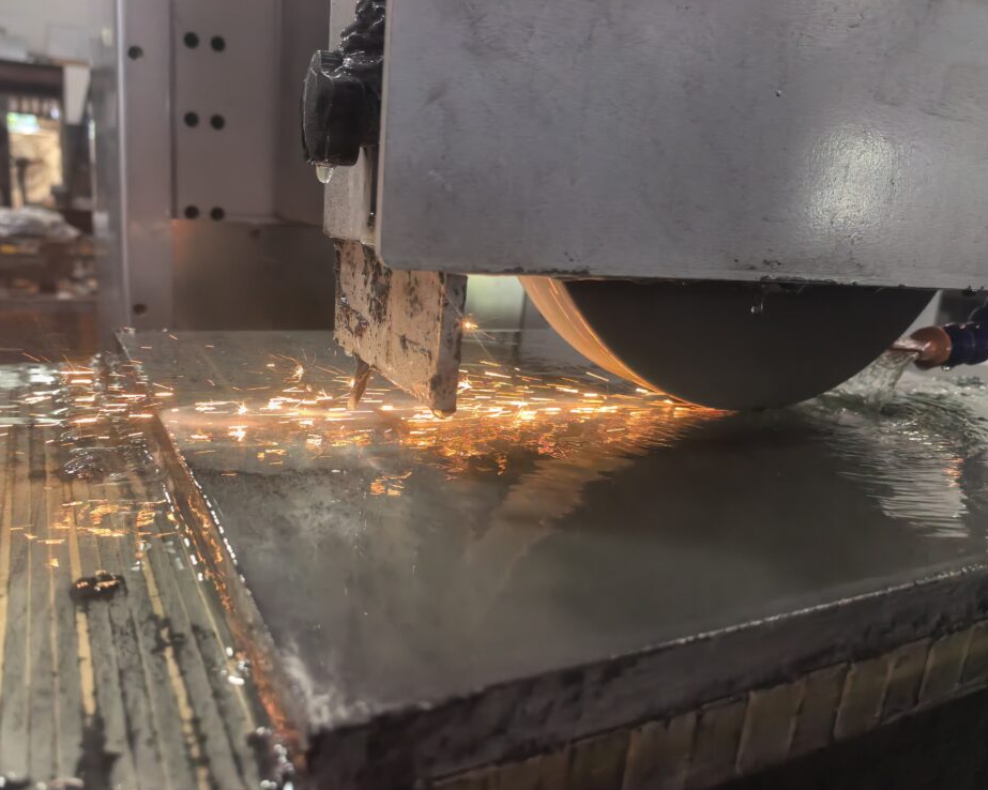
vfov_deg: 54.9
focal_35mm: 26
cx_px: 453
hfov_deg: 65.9
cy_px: 408
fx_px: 760
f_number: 2
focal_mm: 6.98
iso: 2000
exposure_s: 1/685
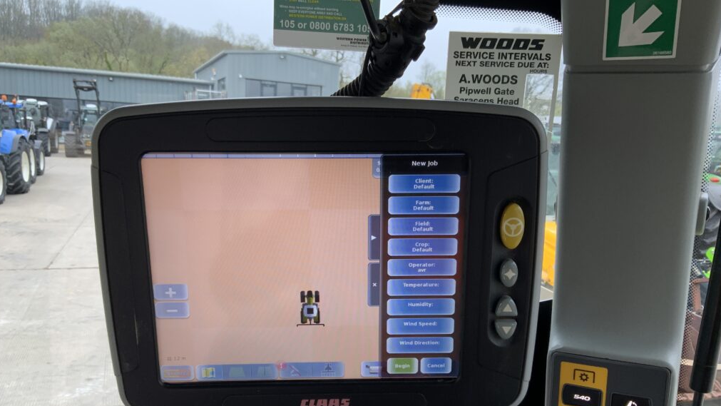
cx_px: 358
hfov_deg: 61.0
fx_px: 612
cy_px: 263
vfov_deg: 36.4
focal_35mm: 32
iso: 20
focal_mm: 3
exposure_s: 1/122
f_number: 1.8
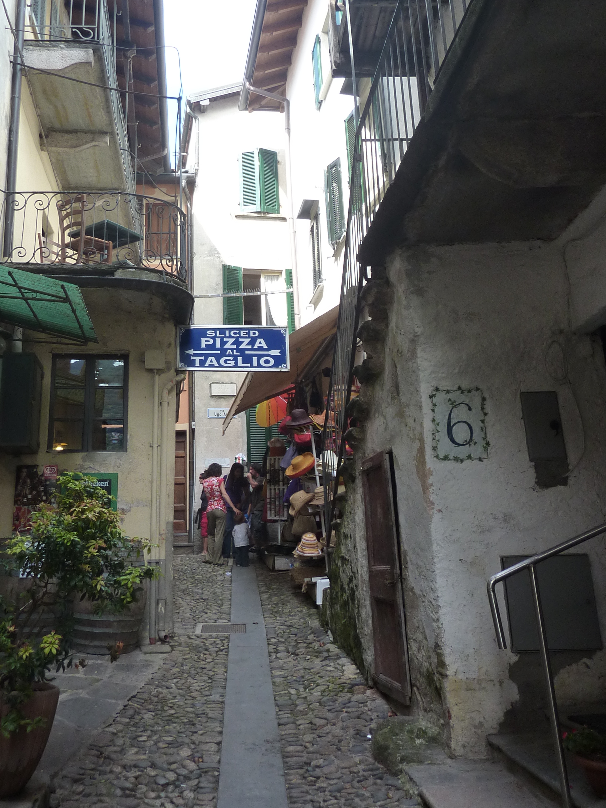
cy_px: 305
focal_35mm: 32
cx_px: 236
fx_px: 747
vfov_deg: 56.2
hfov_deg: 43.9
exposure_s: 1/80
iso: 125
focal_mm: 4.1
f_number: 3.3
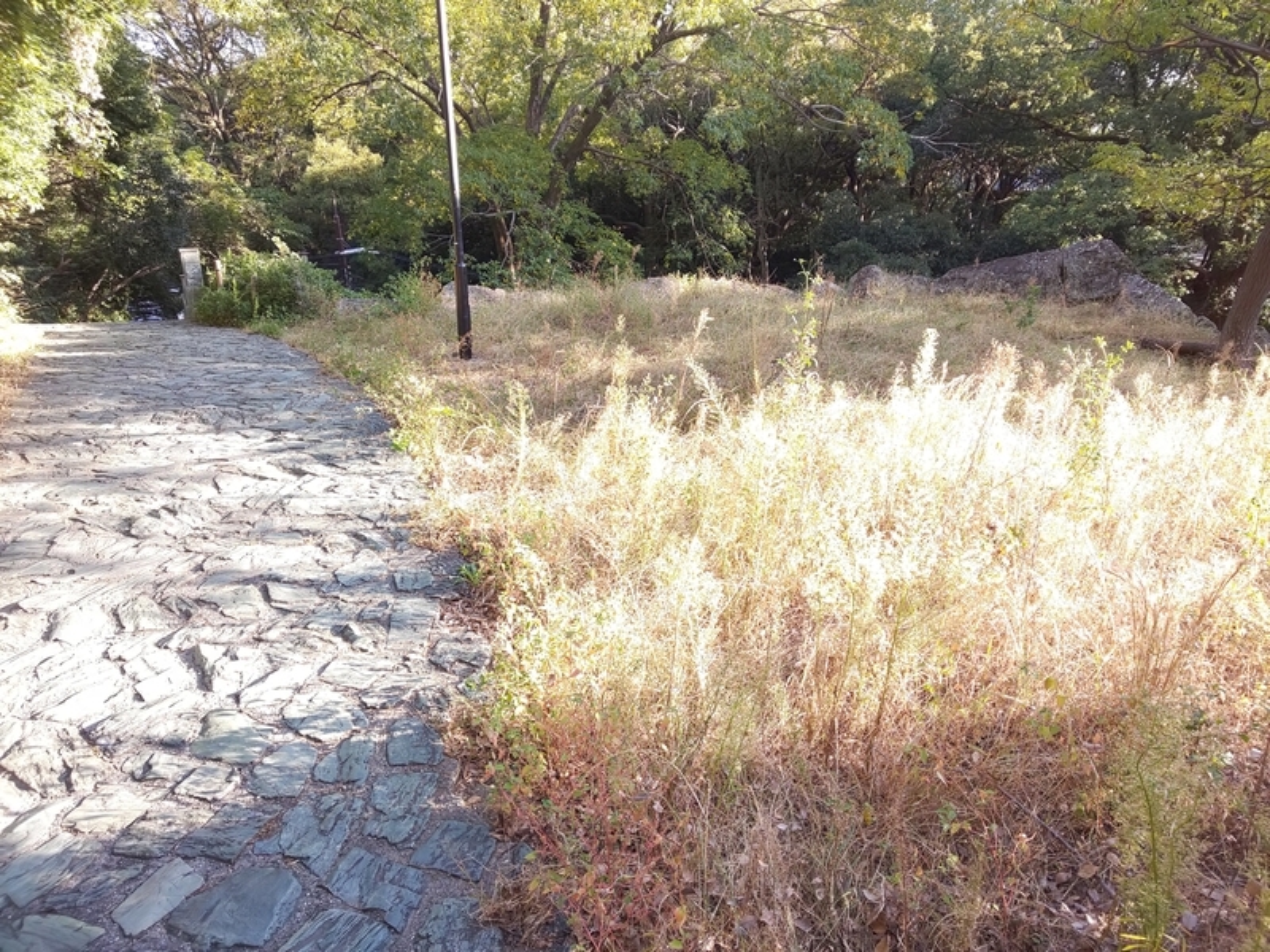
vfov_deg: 66.0
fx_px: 734
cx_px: 635
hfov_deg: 81.7
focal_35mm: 20
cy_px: 476
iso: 45
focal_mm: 3.45
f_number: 1.94
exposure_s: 1/100
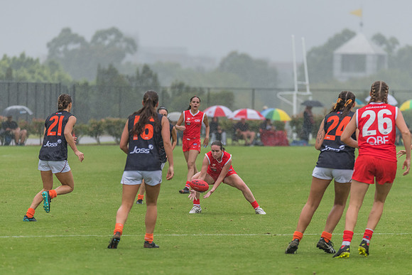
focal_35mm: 348
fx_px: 3978
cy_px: 138
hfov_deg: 5.9
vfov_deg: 4.0
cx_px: 206
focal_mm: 320
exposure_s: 1/1600
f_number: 5.6
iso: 1000
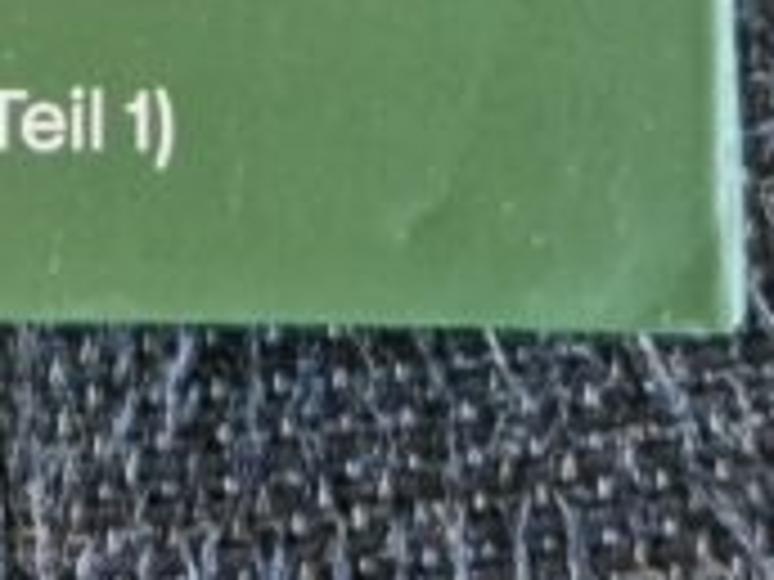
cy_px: -665
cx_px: -207
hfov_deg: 14.2
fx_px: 2996
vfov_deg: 10.1
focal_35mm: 134
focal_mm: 5.4
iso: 80
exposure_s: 1/100
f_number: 1.8
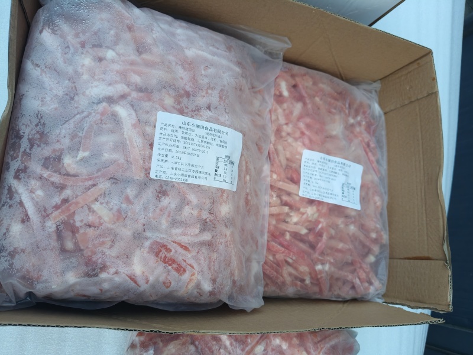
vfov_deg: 53.1
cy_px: 178
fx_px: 355
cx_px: 236
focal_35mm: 26
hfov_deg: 67.3
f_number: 1.8
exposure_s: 1/100
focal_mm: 4.84
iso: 250
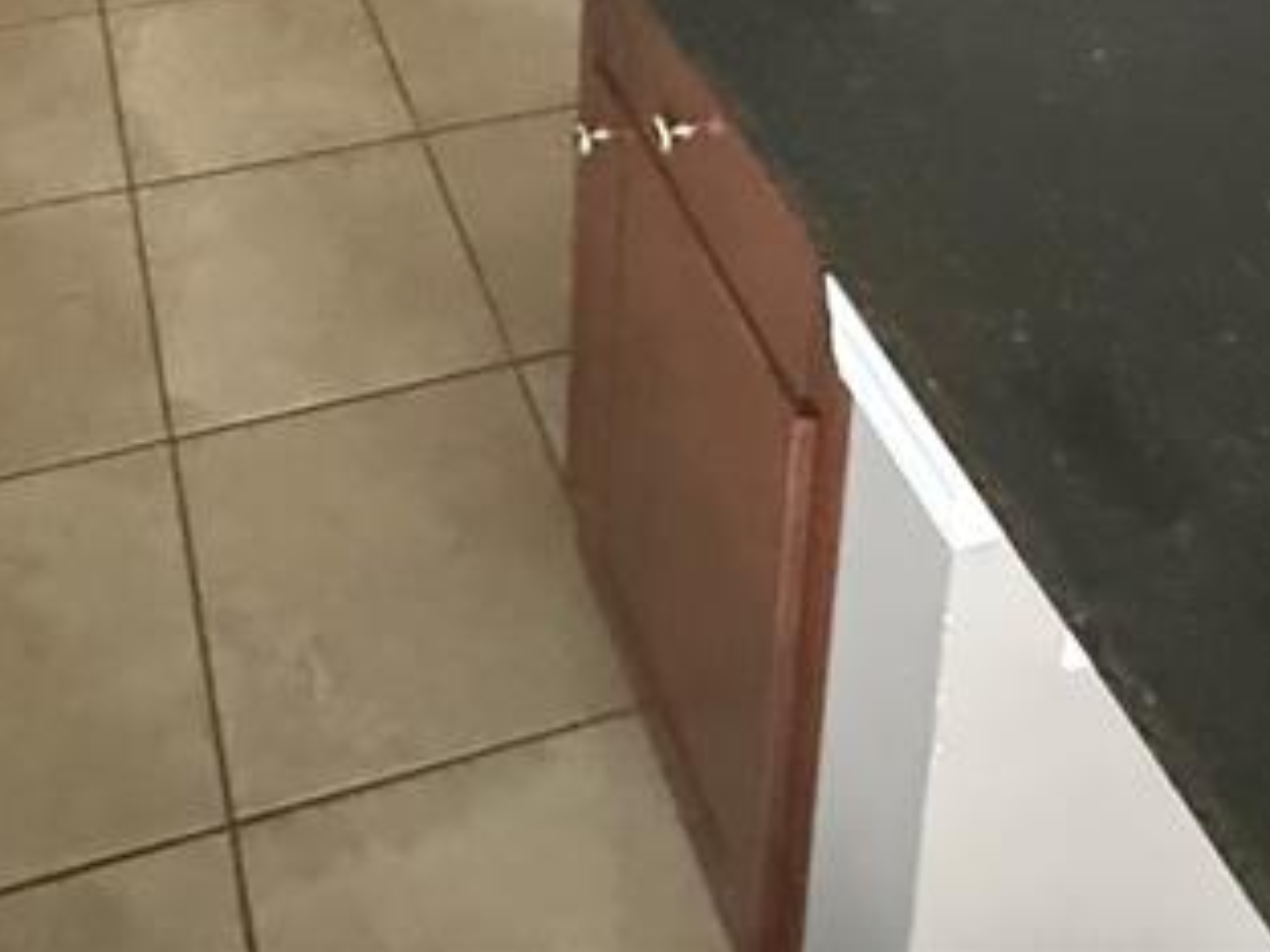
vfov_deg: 23.0
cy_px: -602
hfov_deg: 40.7
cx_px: 415
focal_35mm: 46
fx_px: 1688
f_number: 2.2
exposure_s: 1/53
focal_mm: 2.22
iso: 1250
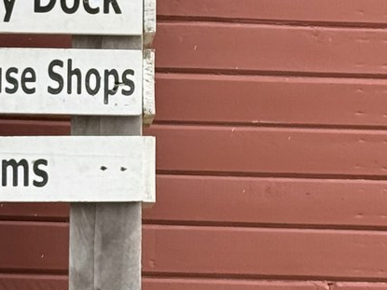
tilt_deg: +5.1
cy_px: 44
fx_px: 2649
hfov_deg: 8.4
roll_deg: -3.0
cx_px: 230
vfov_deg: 6.3
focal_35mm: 237
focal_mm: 6.76
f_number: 1.78
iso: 80
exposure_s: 1/1242
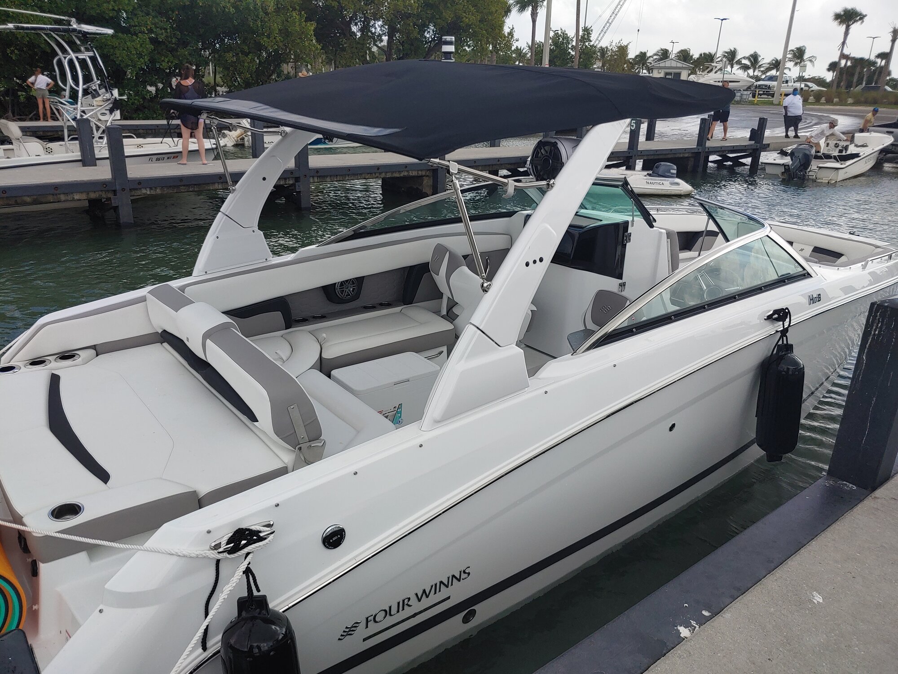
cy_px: 337
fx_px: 649
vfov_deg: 54.9
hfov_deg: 69.4
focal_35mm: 25
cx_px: 449
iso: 50
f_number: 1.5
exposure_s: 1/2000
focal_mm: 4.23
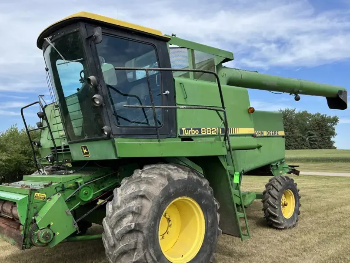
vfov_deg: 45.2
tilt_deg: -2.3
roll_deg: +1.7
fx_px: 313
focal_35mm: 31
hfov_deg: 58.2
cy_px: 156
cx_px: 154
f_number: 1.5
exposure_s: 1/2404
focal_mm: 5.7
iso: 50
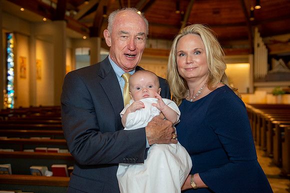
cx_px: 145
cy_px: 96
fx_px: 338
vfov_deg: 31.9
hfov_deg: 46.4
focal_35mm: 42
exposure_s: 1/100
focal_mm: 42
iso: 1000
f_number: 3.5
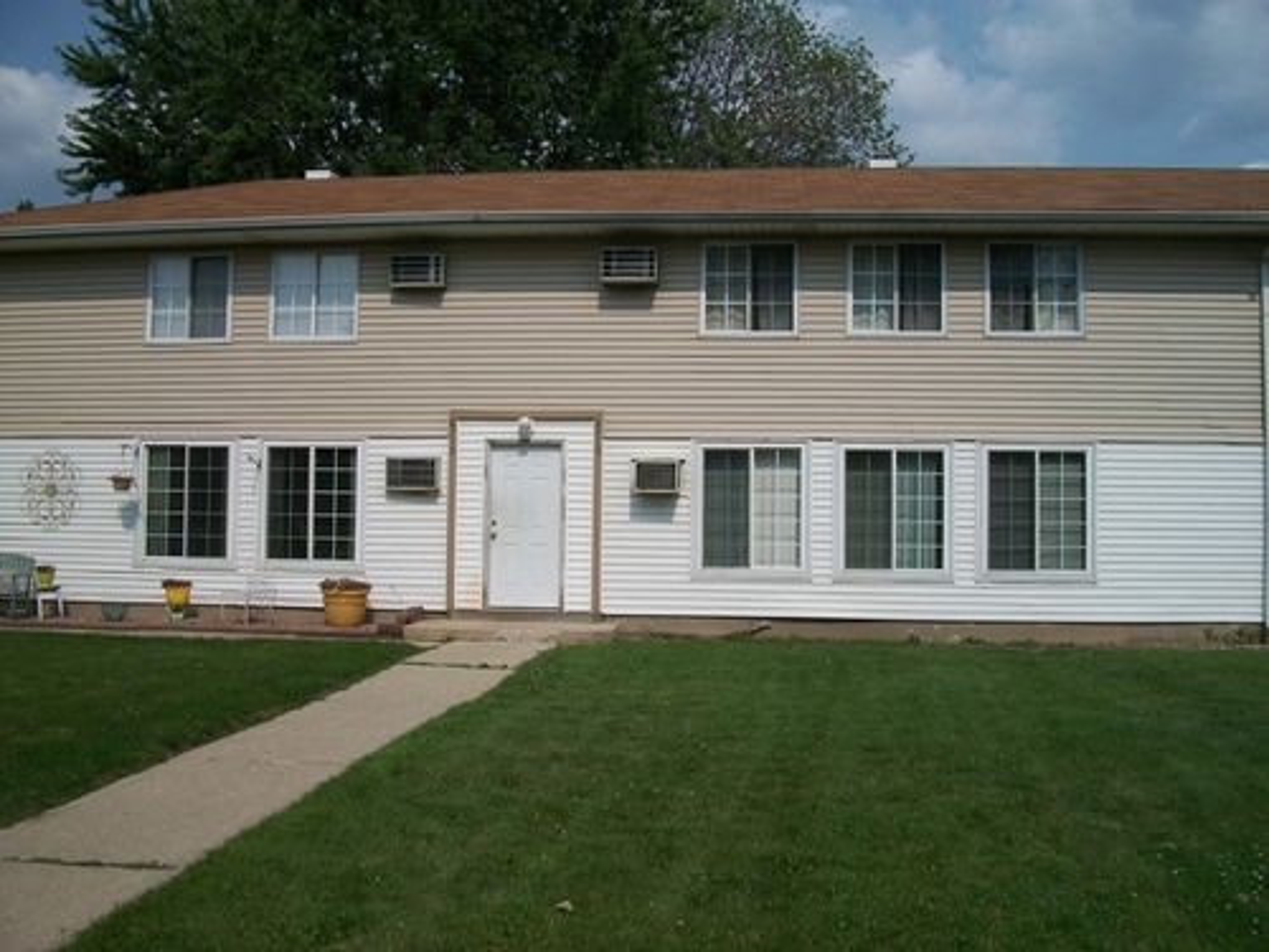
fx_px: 1173
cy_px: 476
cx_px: 634
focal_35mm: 32
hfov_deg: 56.8
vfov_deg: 44.2
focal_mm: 5.7
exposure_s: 1/1000
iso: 80
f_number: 5.5
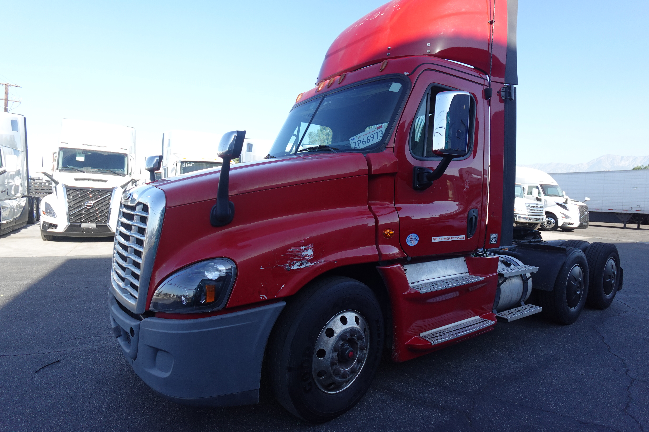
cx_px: 324
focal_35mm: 20
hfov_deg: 84.0
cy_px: 216
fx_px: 361
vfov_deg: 61.9
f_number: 2
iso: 125
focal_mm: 7.6
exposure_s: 1/1000
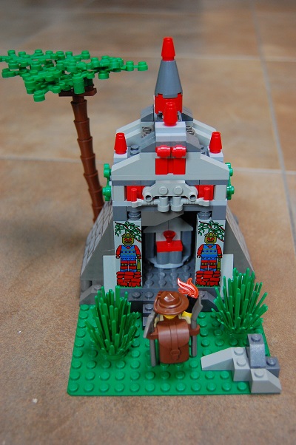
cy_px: 222
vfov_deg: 46.4
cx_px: 148
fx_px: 519
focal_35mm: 42
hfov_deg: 31.8
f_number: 4.2
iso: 800
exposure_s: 1/60
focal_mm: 28
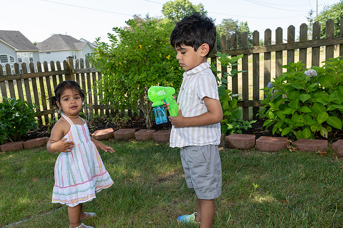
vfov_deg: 39.9
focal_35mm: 33
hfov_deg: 57.3
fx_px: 314
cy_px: 114
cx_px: 172
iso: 280
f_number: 5.6
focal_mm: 22
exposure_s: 1/250
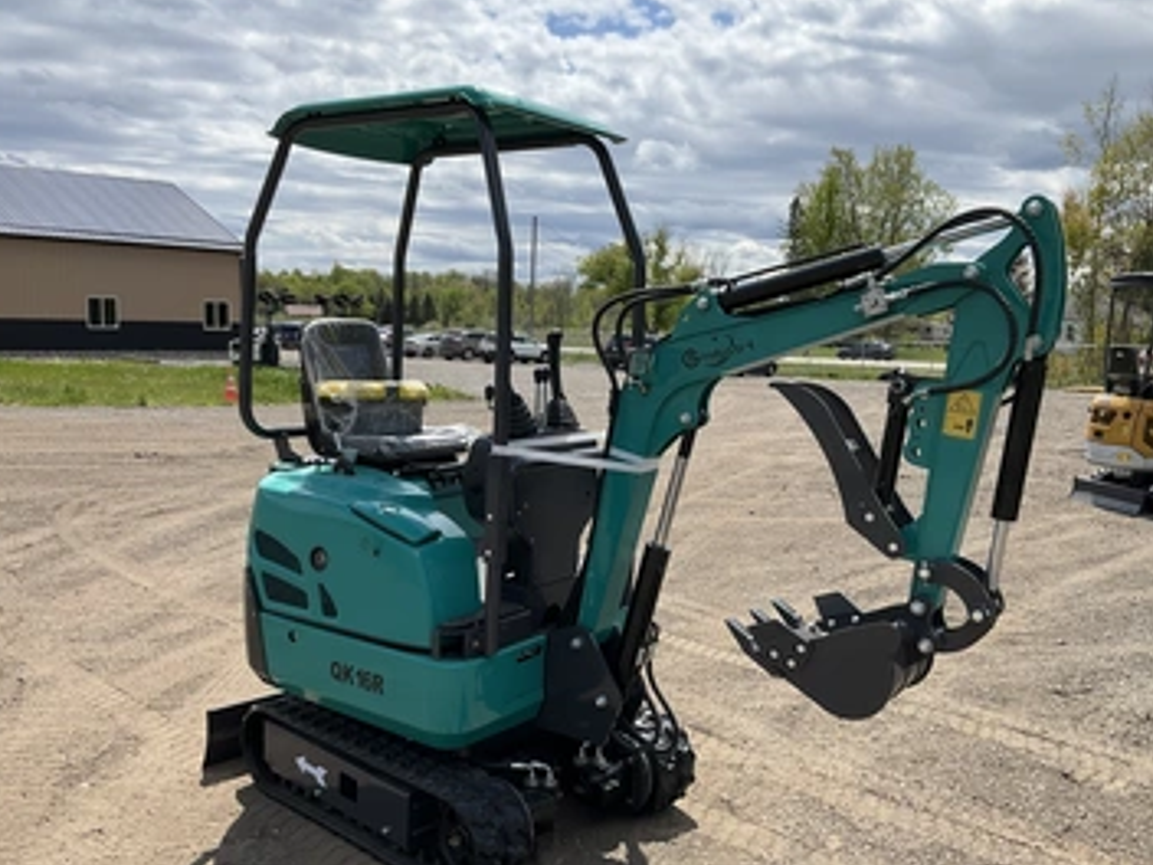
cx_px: 580
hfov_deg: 55.4
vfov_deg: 42.9
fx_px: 1099
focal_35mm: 33
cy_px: 472
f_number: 1.8
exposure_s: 1/2058
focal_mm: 3
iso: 25
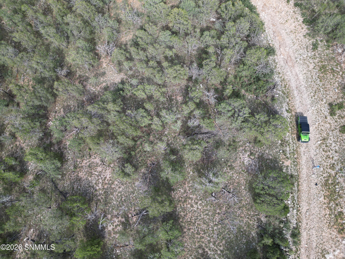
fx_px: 239
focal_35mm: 24
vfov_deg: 56.8
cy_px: 130
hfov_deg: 71.6
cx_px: 172
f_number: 1.7
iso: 100
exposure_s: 1/1000
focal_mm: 6.72
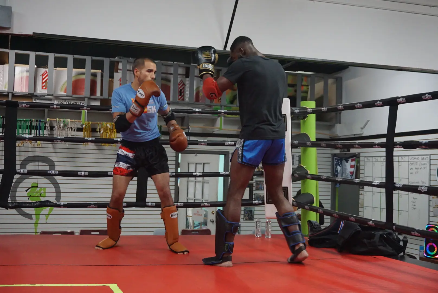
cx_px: 219
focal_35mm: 46
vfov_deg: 29.0
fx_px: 566
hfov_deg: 42.3
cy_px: 146
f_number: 5
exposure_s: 1/125
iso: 3200
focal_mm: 31
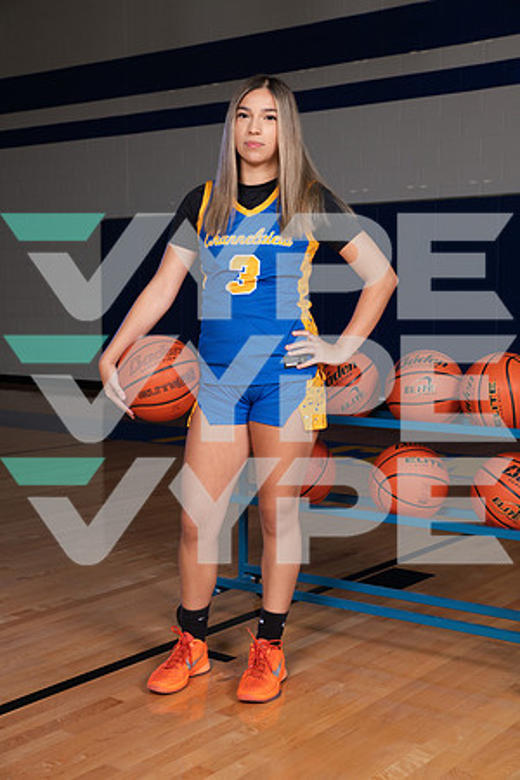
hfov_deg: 26.0
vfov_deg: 38.2
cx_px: 260
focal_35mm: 52
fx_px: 1127
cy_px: 390
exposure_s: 1/320
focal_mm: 52
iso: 500
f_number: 7.1
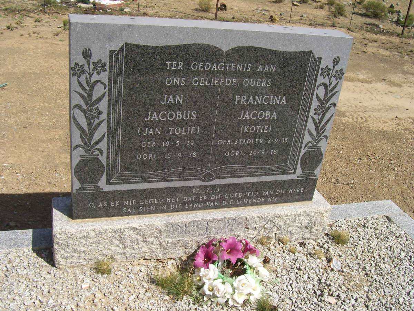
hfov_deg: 51.4
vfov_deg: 39.7
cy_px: 156
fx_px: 431
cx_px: 207
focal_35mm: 36
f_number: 4.8
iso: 80
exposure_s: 1/760
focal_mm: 6
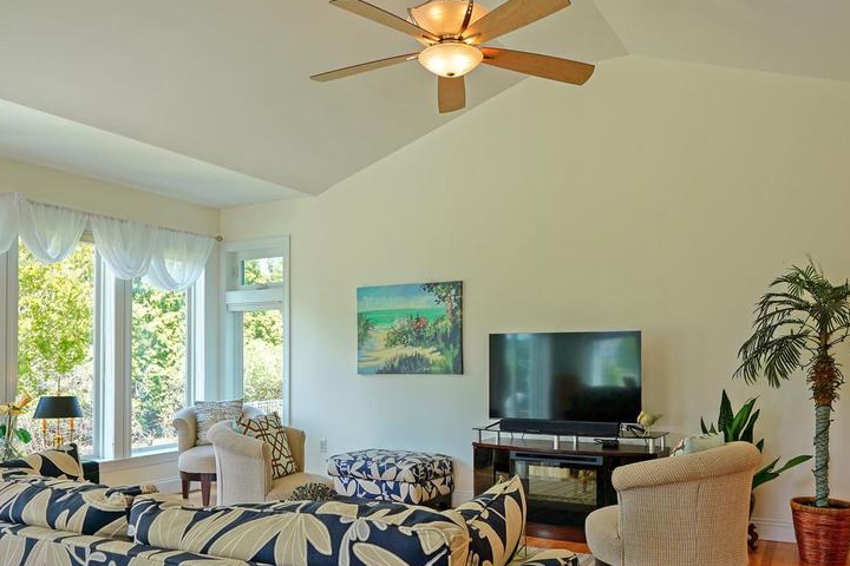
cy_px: 343
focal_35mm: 30
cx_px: 443
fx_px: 708
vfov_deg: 43.4
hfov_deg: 61.9
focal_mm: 10
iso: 100
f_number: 4
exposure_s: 1/60
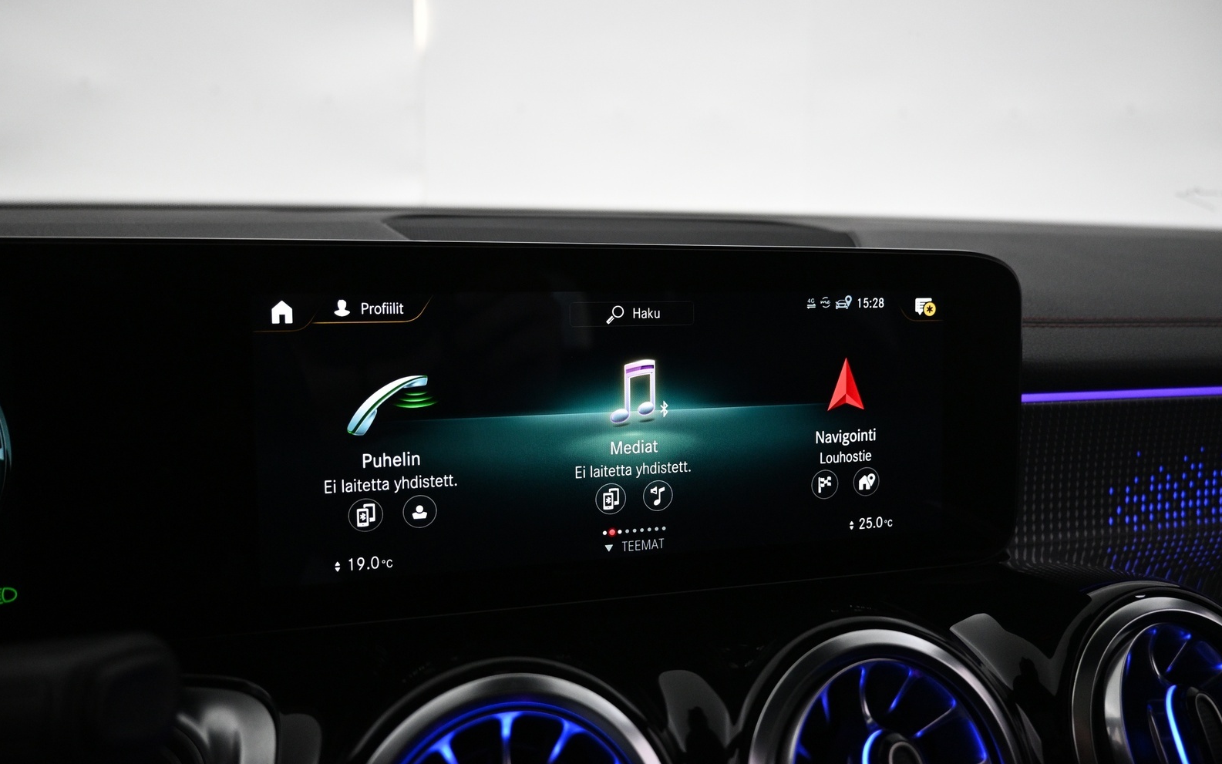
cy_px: 353
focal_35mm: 25
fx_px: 833
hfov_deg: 72.5
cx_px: 609
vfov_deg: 49.2
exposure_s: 1/100
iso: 1600
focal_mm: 16
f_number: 3.5
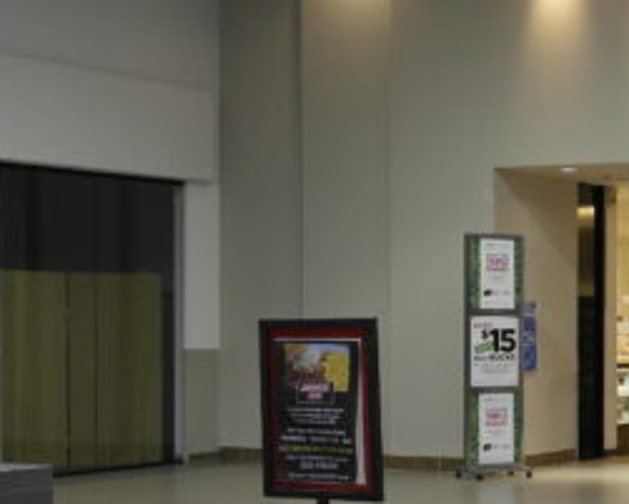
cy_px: 349
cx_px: 774
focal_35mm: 86
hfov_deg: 20.6
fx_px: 1602
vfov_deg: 17.8
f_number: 3.5
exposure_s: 1/60
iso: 400
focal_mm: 20
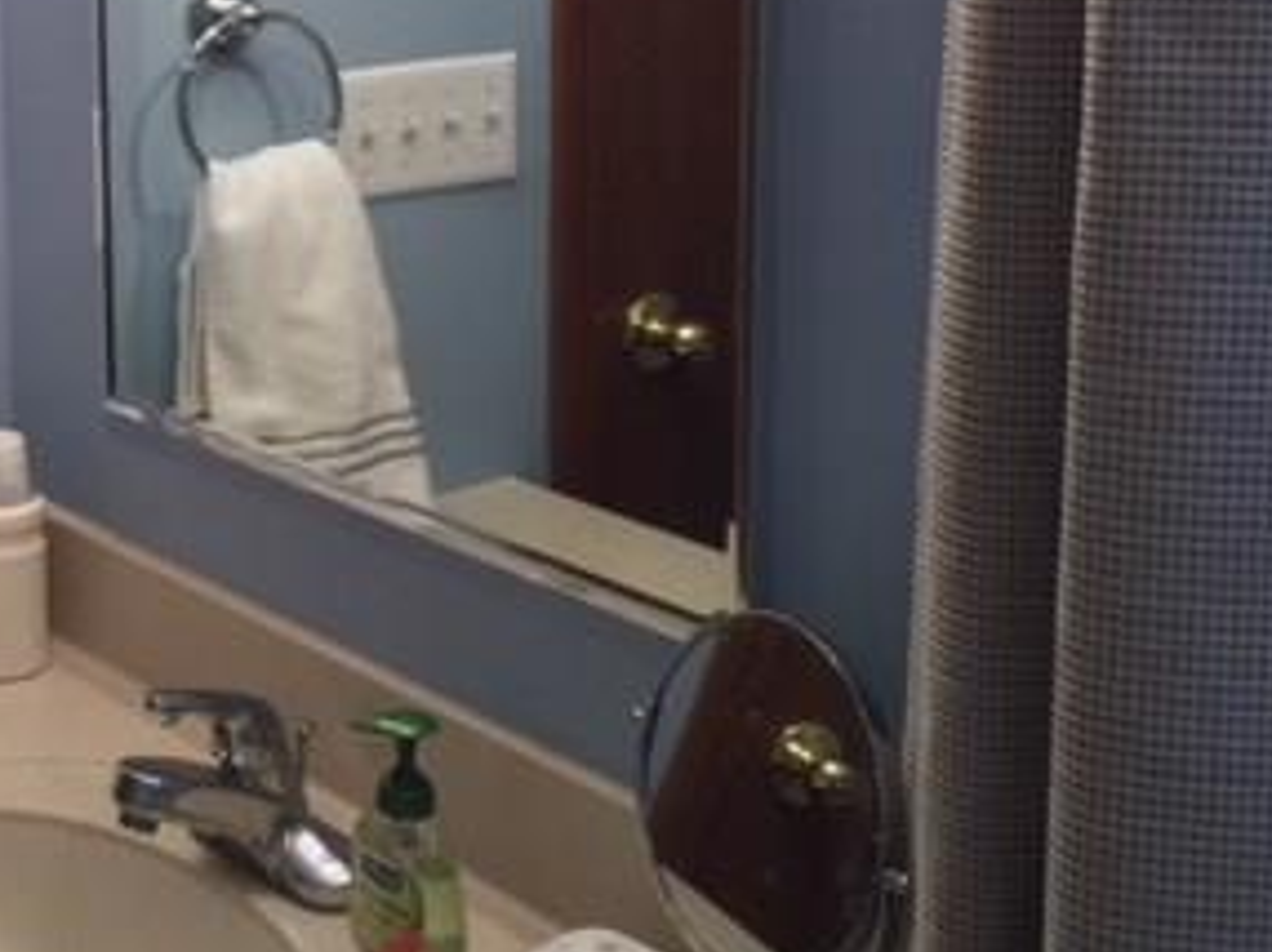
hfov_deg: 28.5
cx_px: 89
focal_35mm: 65
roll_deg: +0.0
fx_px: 2386
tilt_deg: -10.5
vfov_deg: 22.2
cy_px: 147
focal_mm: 4.15
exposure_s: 1/33
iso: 32
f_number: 2.2
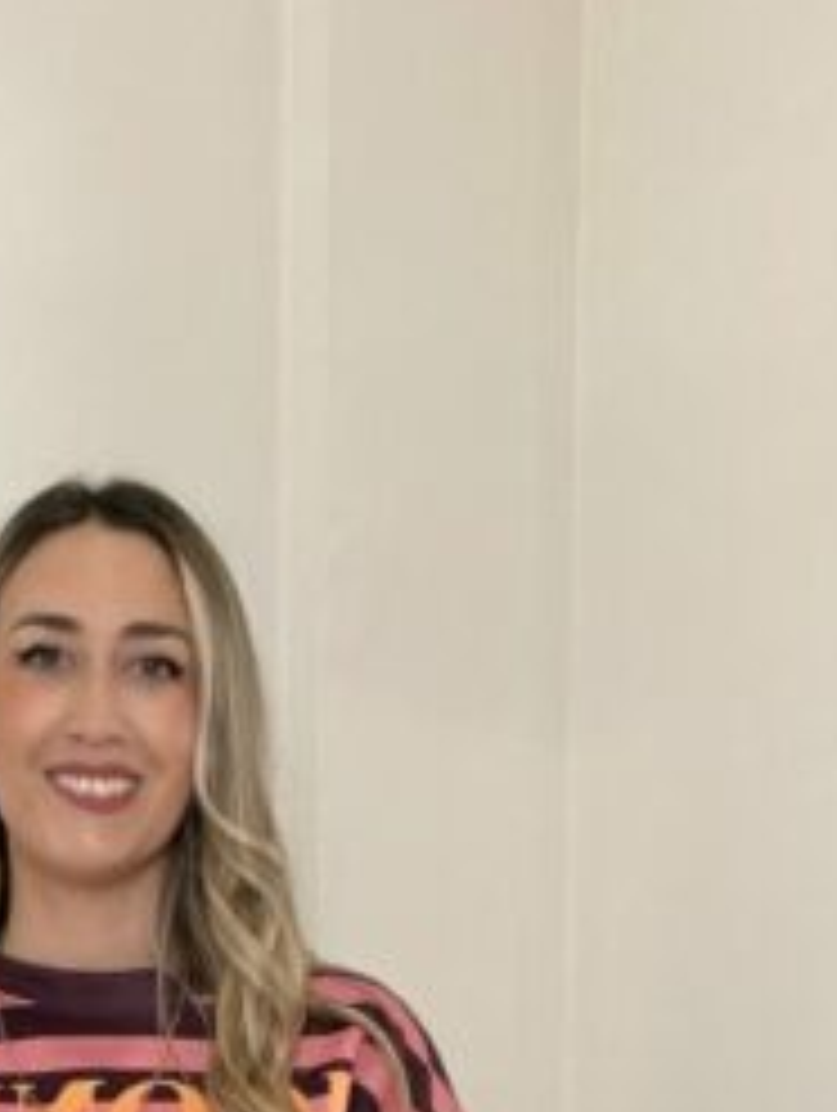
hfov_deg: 15.0
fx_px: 3119
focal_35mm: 97
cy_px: 1634
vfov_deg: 18.1
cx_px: -14
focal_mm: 2.71
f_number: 1.9
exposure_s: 1/50
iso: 125
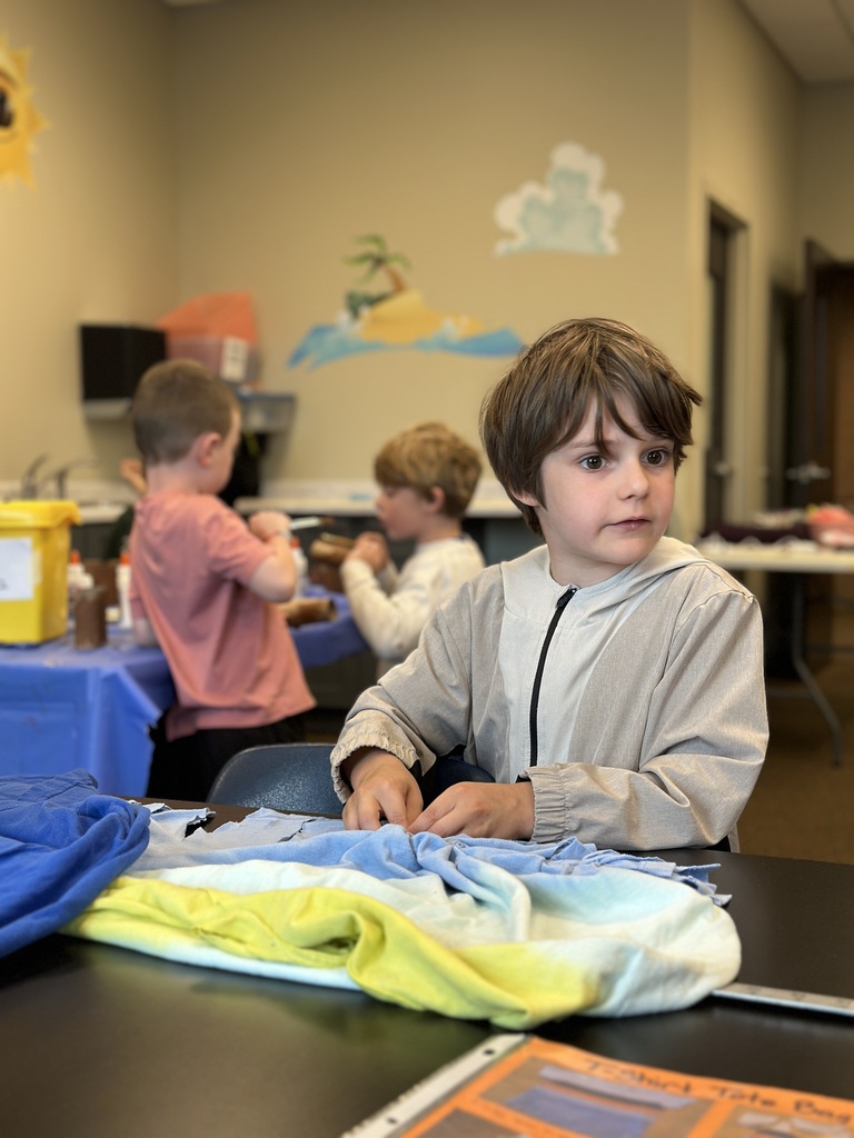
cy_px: 569
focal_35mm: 48
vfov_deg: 39.7
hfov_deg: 30.3
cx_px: 427
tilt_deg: -3.8
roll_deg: -0.3
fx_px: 1579
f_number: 1.78
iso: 100
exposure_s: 1/60
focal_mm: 6.86
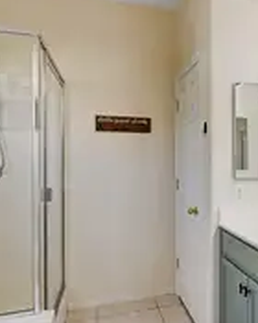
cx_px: 206
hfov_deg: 46.0
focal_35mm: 30
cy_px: 157
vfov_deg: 58.8
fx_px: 286
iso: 800
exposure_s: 1/80
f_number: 8
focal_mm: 14
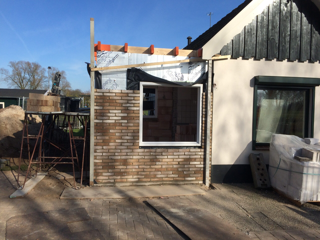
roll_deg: -0.4
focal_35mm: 29
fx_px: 268
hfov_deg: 61.7
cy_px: 120
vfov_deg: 48.2
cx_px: 160
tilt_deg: -4.7
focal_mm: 4.15
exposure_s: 1/2415
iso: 32
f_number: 2.2
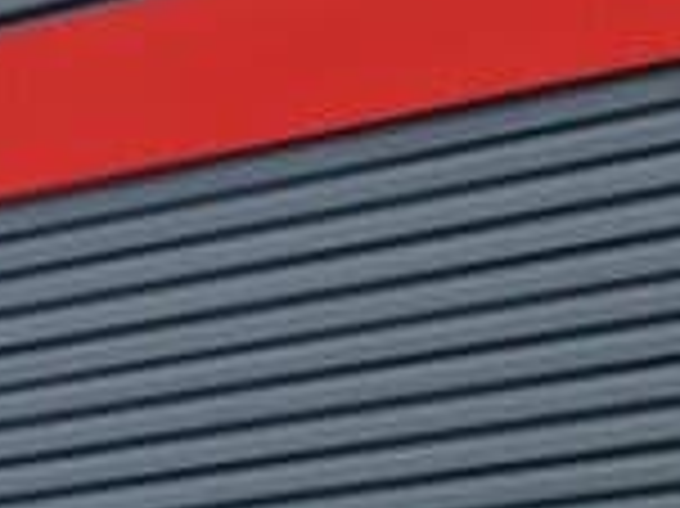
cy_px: 1218
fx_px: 2297
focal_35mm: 117
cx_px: -432
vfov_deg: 10.8
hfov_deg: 15.2
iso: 50
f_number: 1.8
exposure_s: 1/2062
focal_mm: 5.4
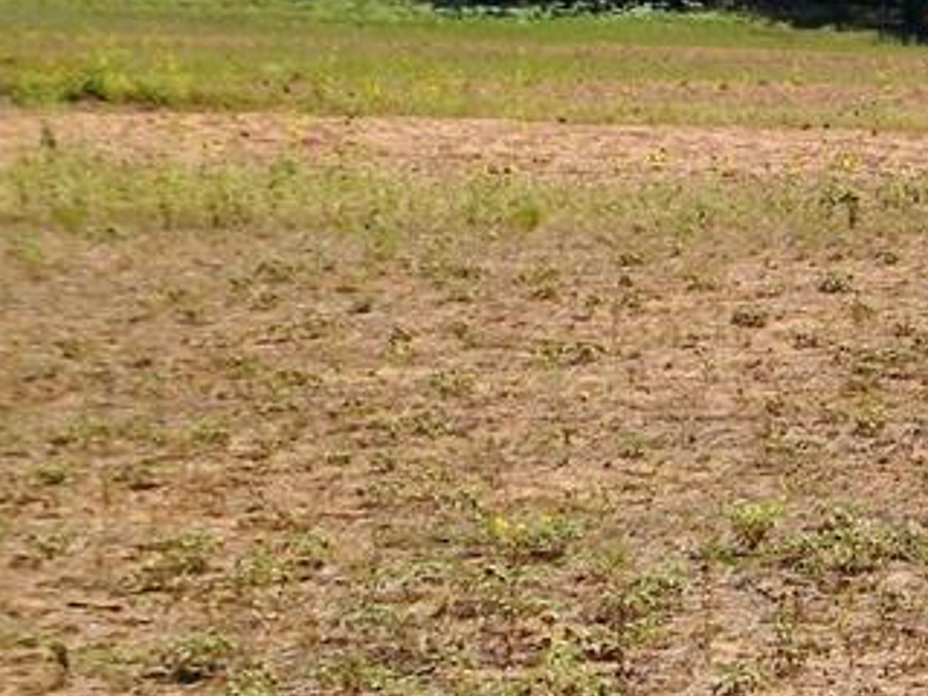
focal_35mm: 157
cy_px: 232
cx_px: 1293
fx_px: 4209
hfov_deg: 12.1
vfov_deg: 9.4
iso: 80
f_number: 8
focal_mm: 8.8
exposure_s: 1/320
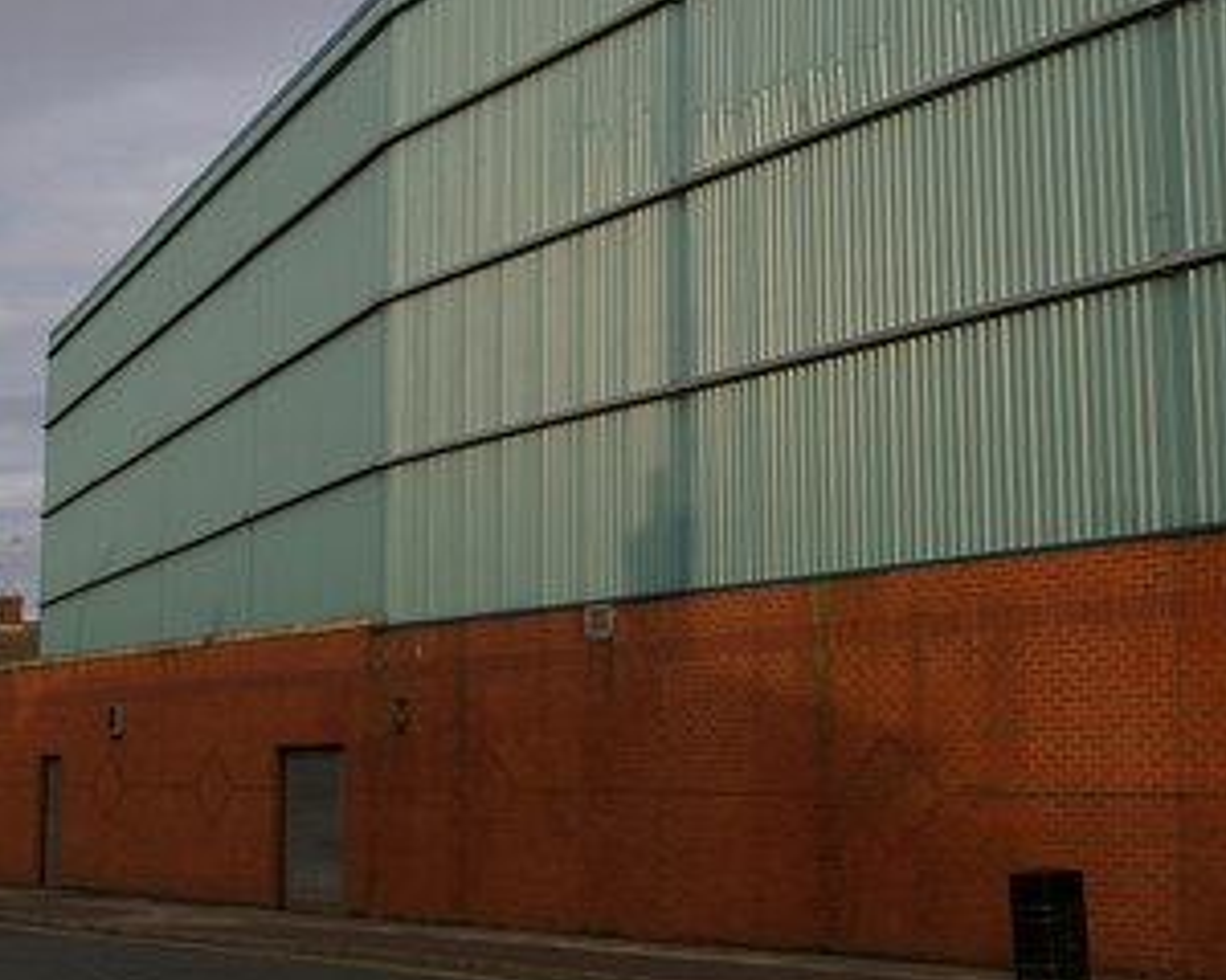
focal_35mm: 69
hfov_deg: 27.5
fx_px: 2504
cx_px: 650
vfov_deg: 22.0
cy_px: 270
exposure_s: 1/180
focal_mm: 23
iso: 200
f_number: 8
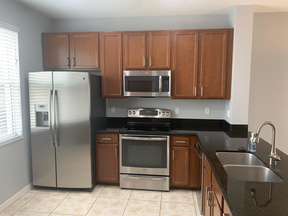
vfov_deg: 53.1
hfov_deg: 67.3
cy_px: 108
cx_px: 144
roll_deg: -0.4
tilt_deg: -7.0
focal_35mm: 26
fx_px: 216
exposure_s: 1/60
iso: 80
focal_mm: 4.25
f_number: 1.8
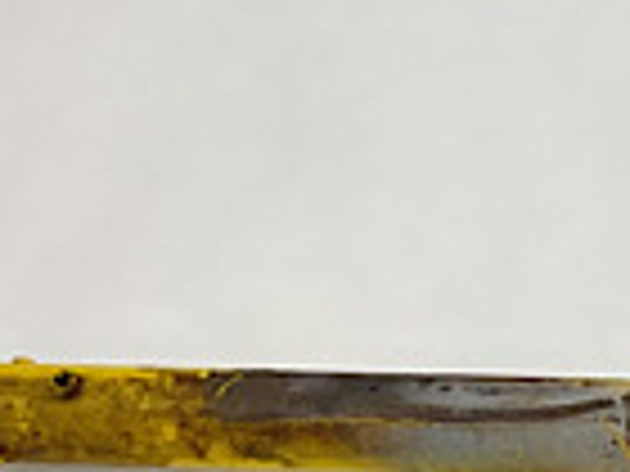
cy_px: 537
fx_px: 3403
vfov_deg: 7.9
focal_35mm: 187
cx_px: 1706
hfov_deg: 9.1
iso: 25
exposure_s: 1/120
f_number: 1.8
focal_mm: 3
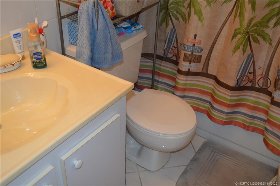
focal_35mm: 36
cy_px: 93
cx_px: 140
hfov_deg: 53.2
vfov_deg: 36.8
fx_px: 280
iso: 450
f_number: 4
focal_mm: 24
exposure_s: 1/60
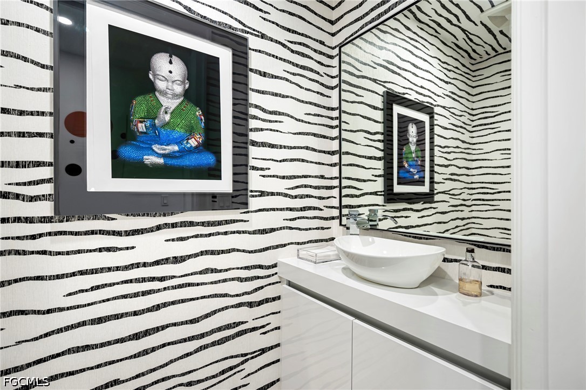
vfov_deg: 73.7
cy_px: 195
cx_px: 293
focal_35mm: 16
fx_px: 260
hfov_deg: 96.7
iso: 900
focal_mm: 16
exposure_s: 1/15
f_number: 4
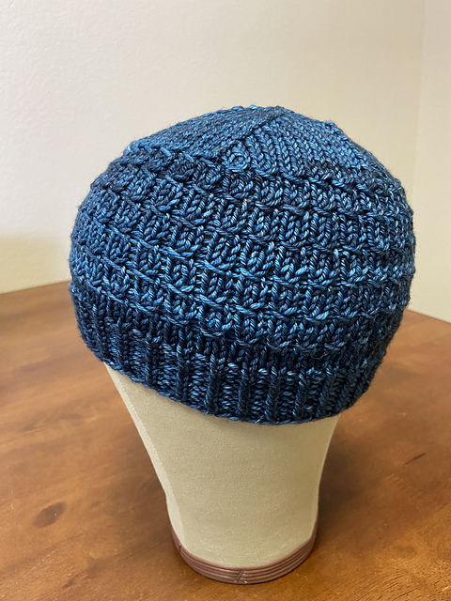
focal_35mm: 26
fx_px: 452
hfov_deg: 53.1
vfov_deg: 67.3
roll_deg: +3.5
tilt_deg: -19.6
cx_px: 226
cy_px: 300
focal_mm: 4.25
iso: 200
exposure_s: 1/60
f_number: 1.8
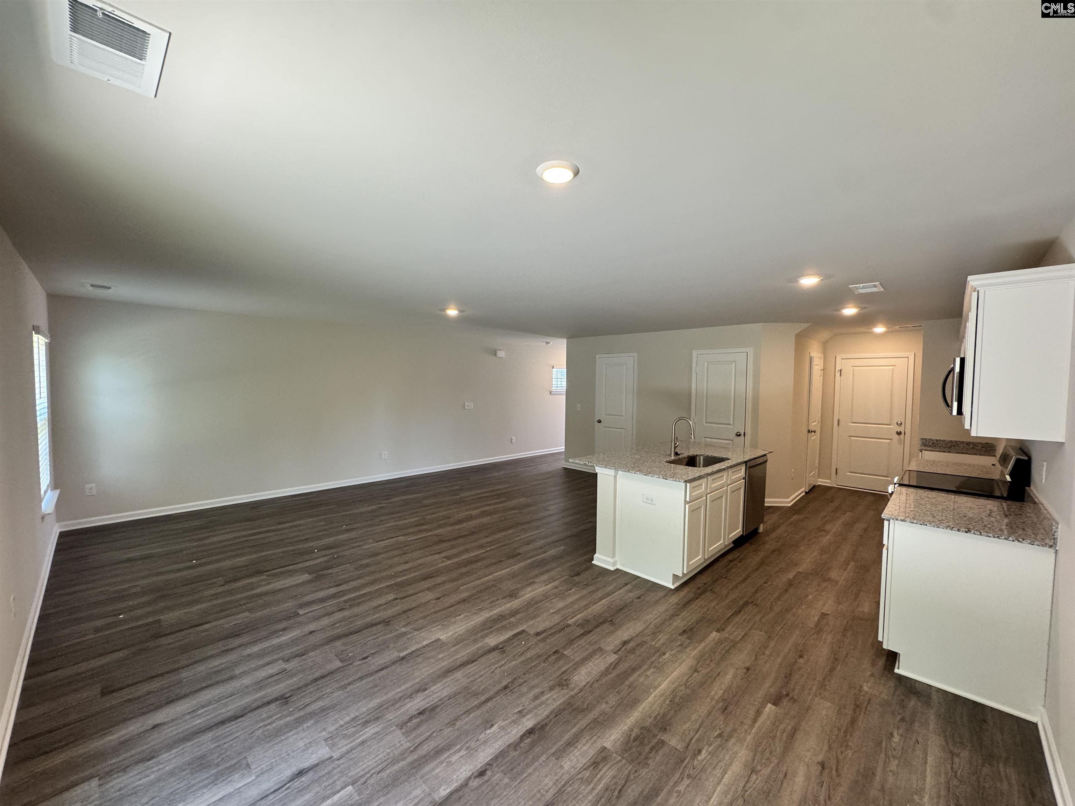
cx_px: 538
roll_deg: -0.5
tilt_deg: -2.5
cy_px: 403
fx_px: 435
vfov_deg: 85.7
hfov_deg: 102.1
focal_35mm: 14
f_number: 2.2
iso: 250
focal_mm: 2.22
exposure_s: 1/120
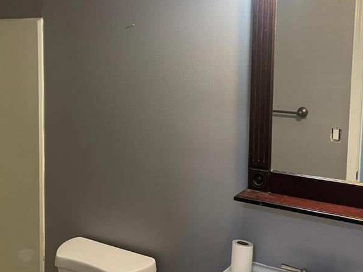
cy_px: 99
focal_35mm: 45
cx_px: 145
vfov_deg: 32.0
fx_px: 472
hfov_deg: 41.9
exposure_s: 1/60
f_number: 1.6
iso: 160
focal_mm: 4.2
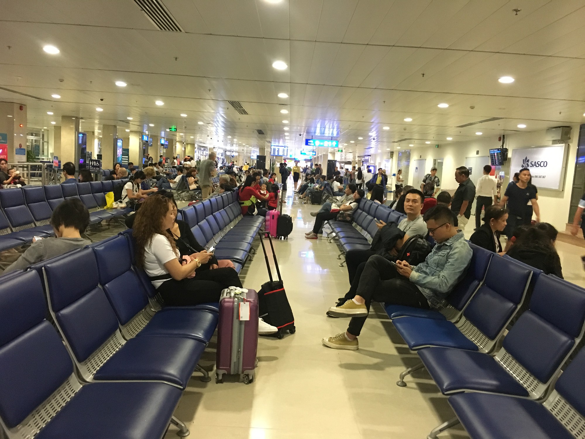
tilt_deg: -5.9
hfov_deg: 61.7
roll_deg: -3.2
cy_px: 220
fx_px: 490
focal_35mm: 29
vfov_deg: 48.2
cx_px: 292
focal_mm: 4.15
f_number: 2.2
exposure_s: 1/17
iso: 320
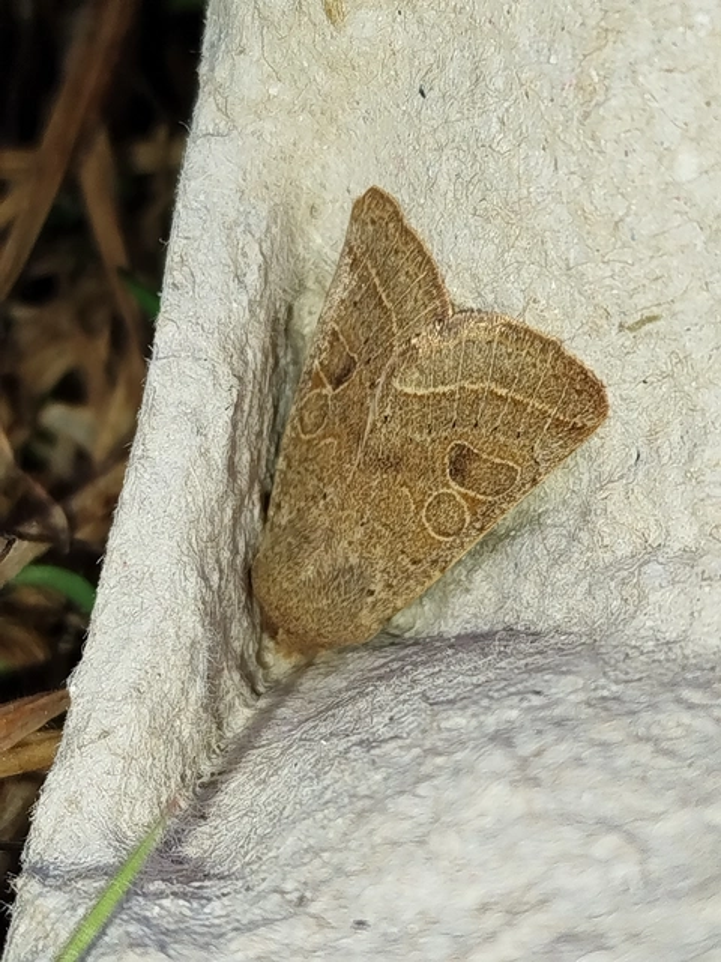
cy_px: 481
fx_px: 2527
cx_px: 360
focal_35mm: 91
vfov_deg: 21.5
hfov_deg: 16.2
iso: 80
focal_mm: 5.31
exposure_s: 1/50
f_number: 1.7
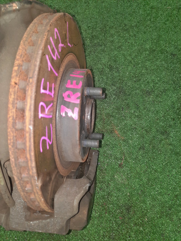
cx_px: 90
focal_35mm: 25
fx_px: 174
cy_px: 120
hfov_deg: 54.9
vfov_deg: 69.4
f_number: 2
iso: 449
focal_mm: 4.6
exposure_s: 1/25
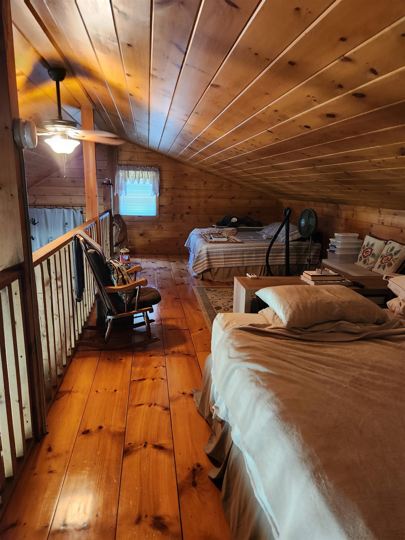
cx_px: 202
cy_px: 270
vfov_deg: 73.9
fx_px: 359
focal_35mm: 23
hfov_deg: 58.9
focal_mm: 5.4
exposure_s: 1/40
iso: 640
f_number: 1.8
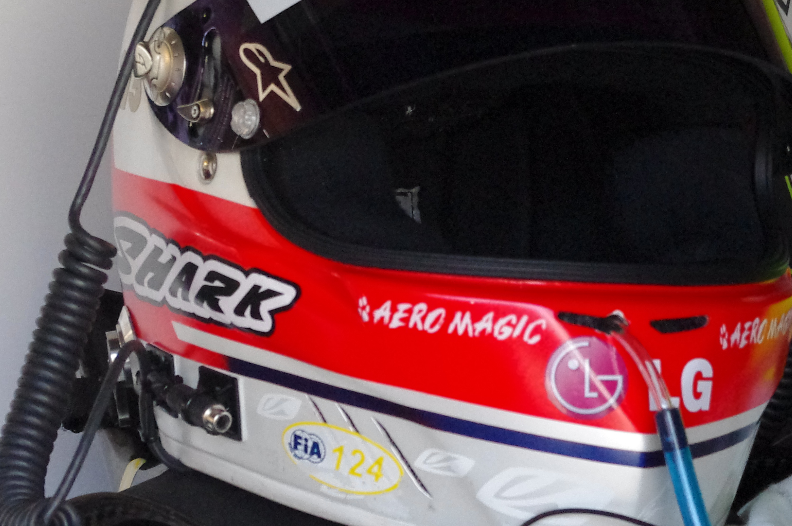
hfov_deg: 9.7
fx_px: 4615
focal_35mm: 210
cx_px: 879
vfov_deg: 6.5
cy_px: 38
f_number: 7.1
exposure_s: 1/200
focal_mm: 55
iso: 3200
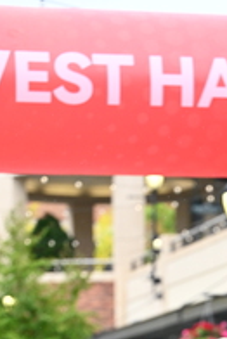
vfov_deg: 10.2
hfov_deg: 7.0
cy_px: 467
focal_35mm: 196
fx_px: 1850
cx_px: 247
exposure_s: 1/1600
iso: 1250
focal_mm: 70
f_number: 2.8
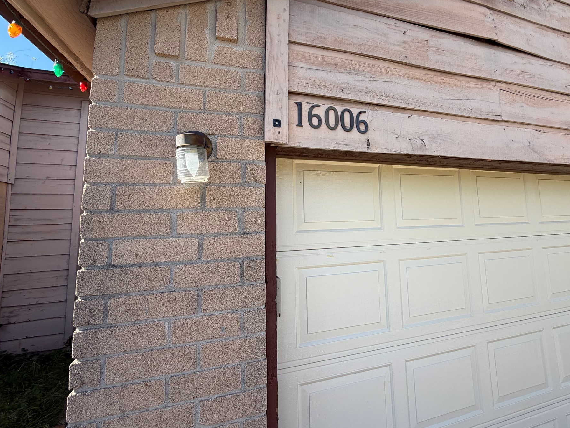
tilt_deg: +7.2
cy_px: 195
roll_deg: +3.3
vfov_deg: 77.9
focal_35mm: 16
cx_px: 317
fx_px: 263
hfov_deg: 94.1
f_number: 2.2
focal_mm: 2.22
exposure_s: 1/502
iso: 40
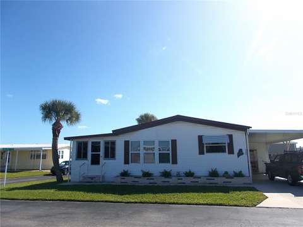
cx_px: 152
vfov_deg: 53.1
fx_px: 228
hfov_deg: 67.3
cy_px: 114
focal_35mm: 26
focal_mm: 4.6
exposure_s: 1/250
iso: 80
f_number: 8
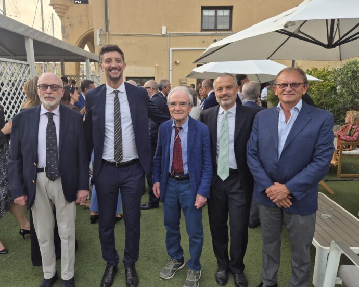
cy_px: 140
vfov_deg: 56.8
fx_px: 266
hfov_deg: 68.0
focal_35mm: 25
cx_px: 169
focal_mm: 5.4
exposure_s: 1/198
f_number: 1.8
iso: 25
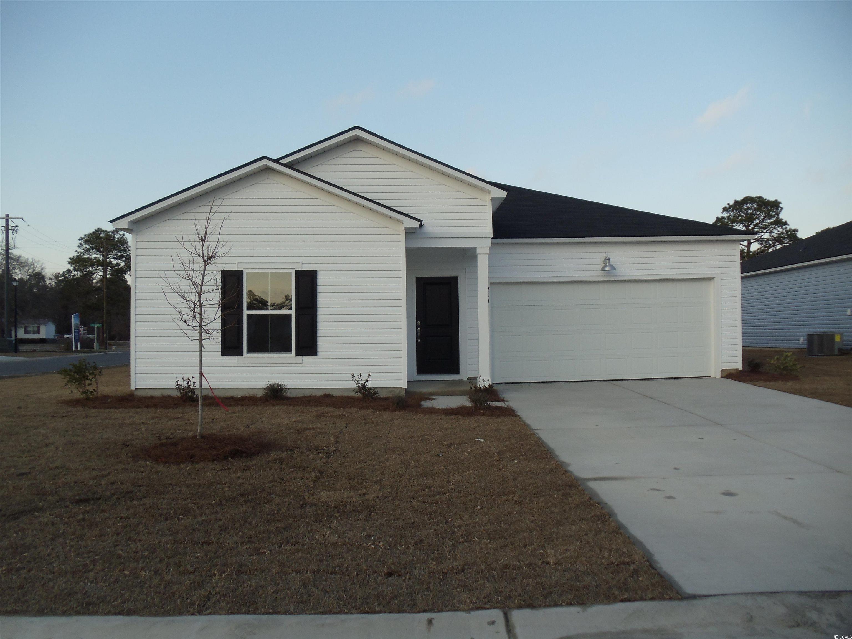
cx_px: 426
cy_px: 320
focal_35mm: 44
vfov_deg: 32.9
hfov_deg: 42.9
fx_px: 1083
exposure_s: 1/500
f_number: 3.5
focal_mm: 6
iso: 100
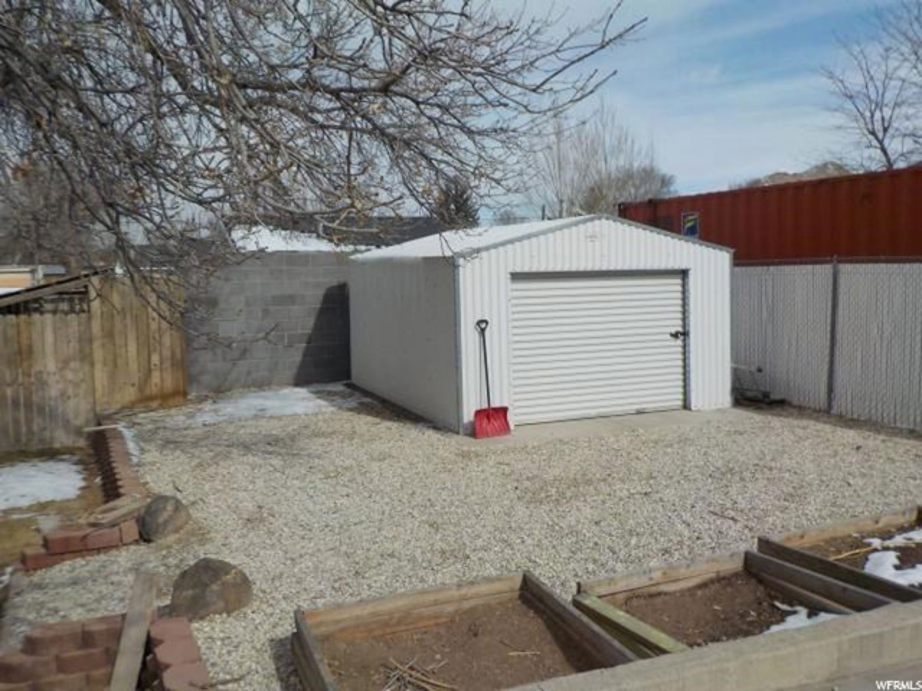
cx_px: 461
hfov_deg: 60.0
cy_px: 346
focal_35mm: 30
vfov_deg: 46.8
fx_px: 799
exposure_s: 1/800
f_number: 6.6
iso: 125
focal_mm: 4.1
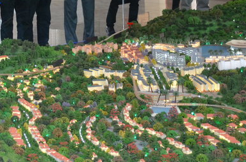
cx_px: -11
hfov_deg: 19.0
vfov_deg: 12.9
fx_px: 709
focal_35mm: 104
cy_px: 3
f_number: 3.8
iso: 500
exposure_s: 1/60
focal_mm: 26
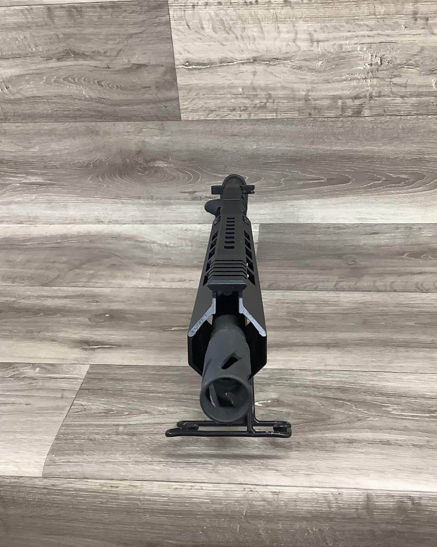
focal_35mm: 41
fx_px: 663
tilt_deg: -32.4
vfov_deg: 44.8
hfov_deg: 36.4
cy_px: 270
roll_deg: +1.9
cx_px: 248
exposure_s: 1/60
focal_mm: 3.3
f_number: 2.4
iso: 100
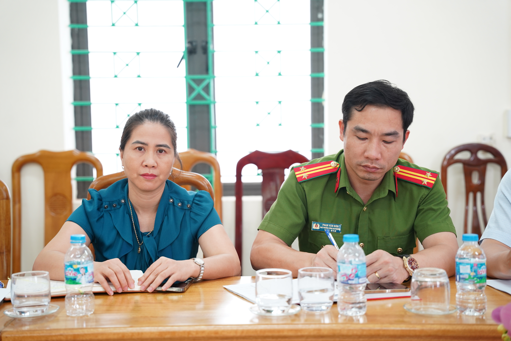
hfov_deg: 28.8
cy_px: 170
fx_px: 994
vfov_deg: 19.5
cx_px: 256
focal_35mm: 70
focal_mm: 70
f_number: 3.2
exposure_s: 1/125
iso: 1250
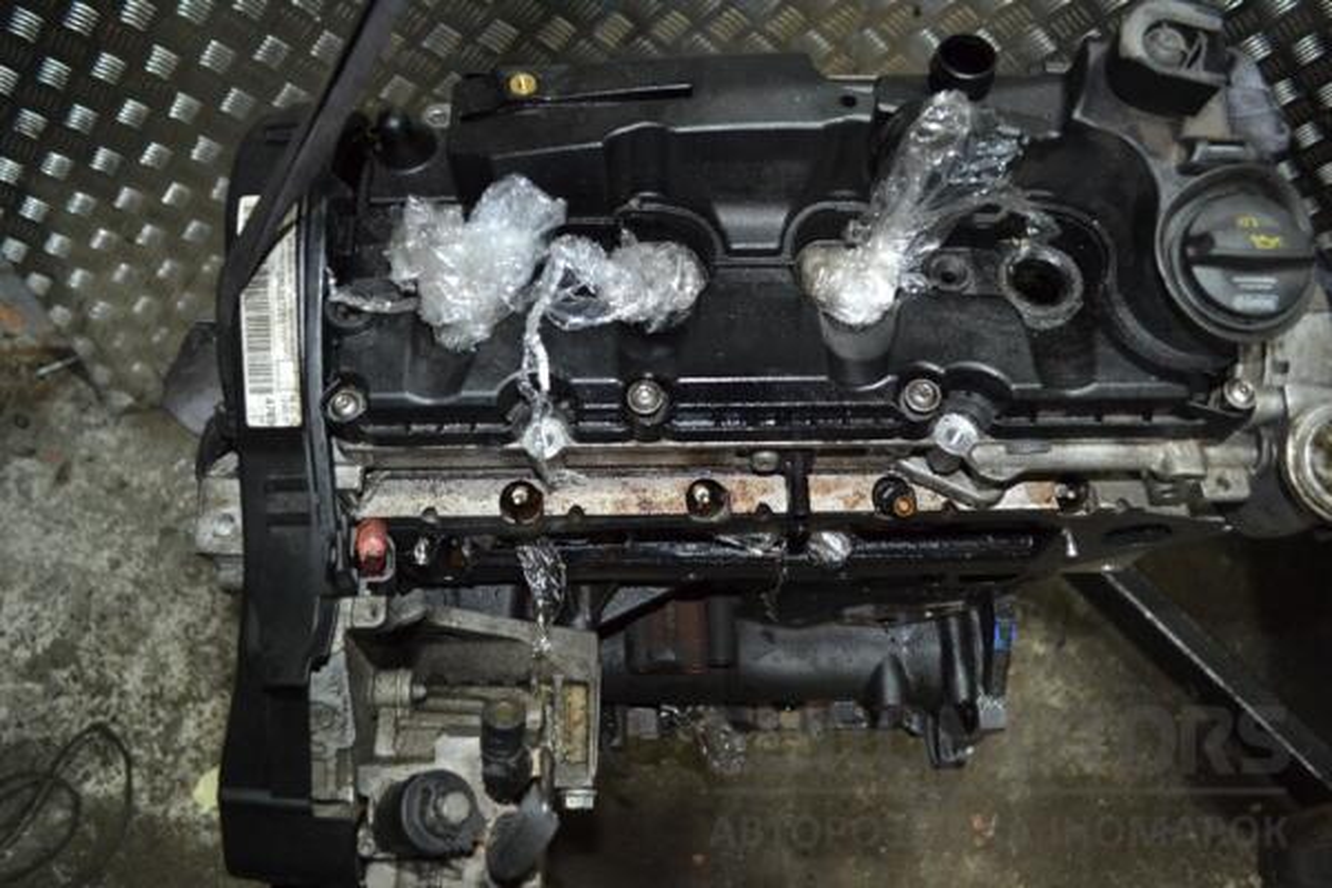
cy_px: 444
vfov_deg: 47.9
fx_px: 999
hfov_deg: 67.4
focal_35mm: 27
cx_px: 666
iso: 1100
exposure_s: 1/60
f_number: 3.5
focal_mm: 18
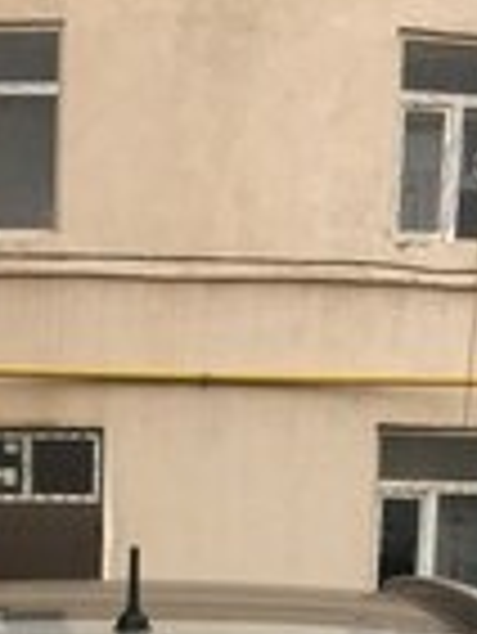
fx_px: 1871
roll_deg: -1.1
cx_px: 76
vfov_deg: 17.4
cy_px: 931
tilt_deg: -8.9
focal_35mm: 102
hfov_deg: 14.4
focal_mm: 4.15
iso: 32
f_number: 2.2
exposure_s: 1/100
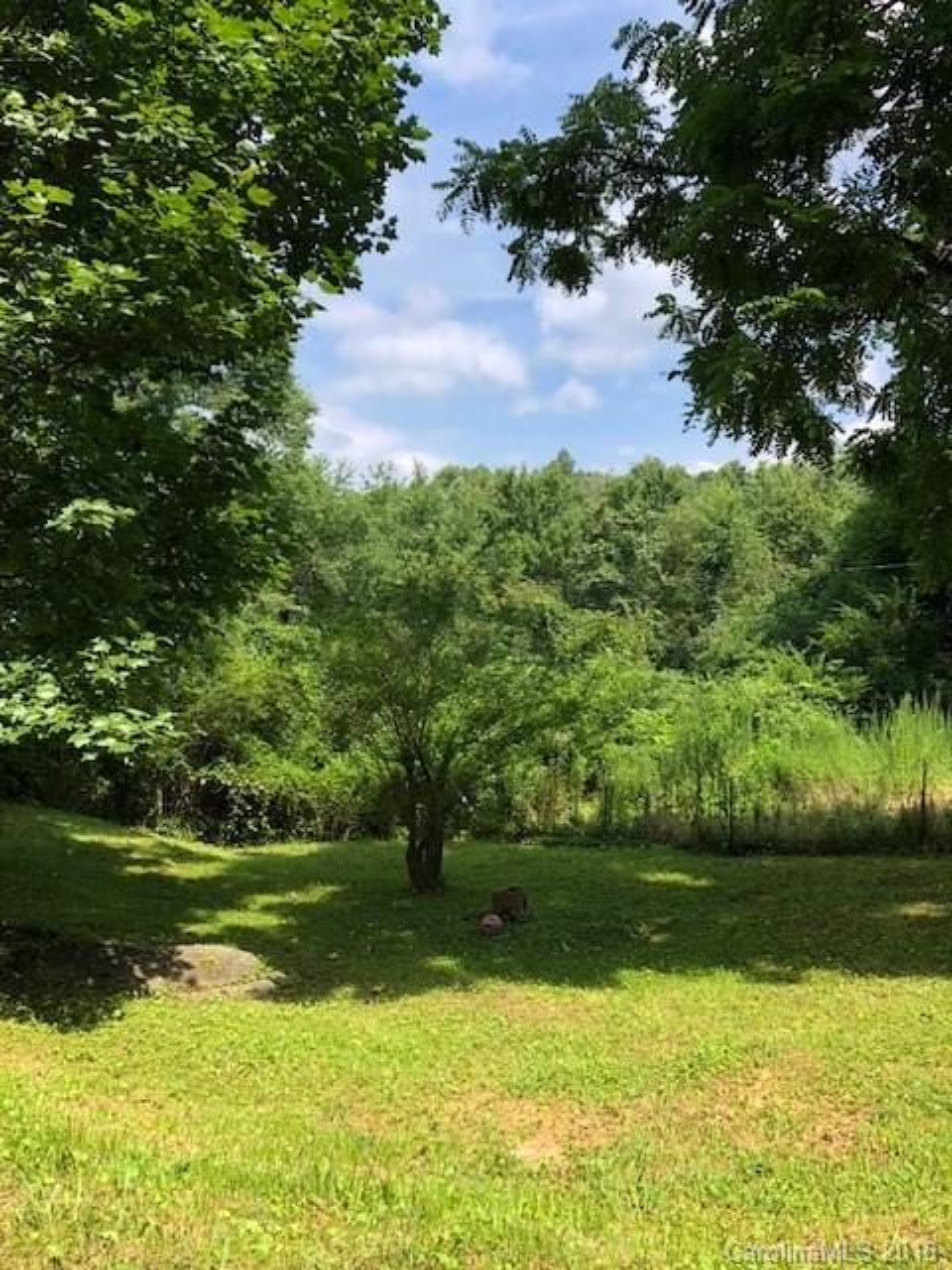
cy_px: 635
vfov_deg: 63.4
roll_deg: -0.1
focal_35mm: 28
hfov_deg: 49.7
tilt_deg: -1.1
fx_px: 1027
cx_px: 476
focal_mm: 3.99
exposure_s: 1/923
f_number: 1.8
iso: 20
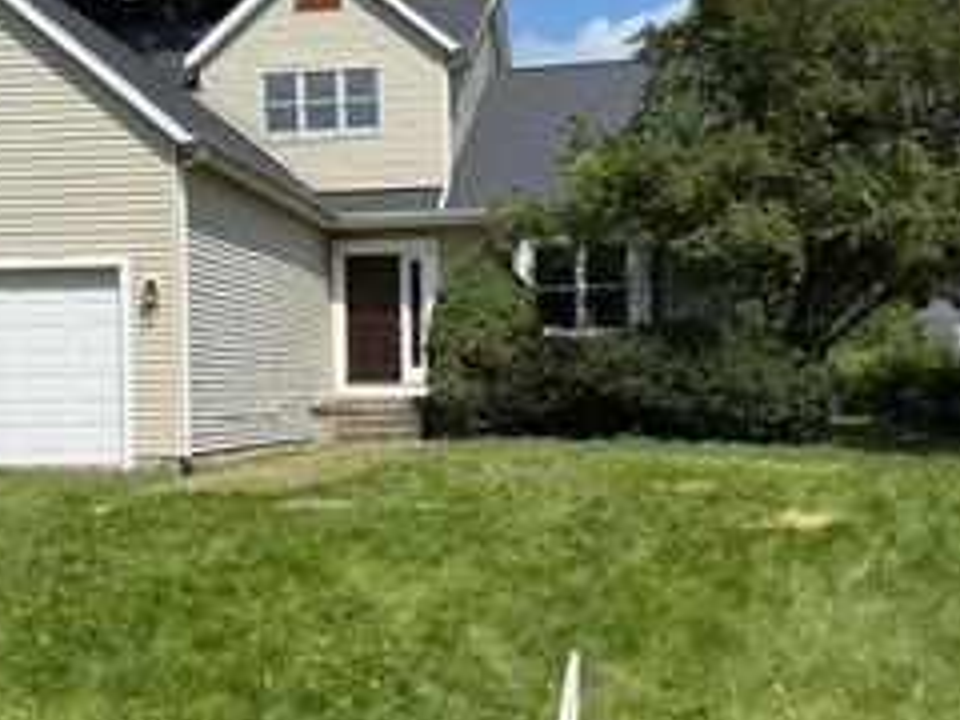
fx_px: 1387
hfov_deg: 38.0
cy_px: 414
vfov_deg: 29.1
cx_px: 360
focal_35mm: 50
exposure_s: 1/6173
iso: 80
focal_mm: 6.76
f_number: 1.78
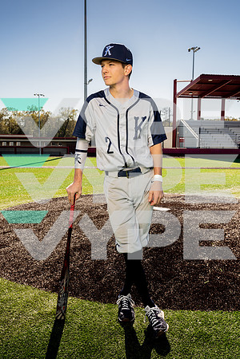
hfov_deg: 40.0
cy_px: 180
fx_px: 330
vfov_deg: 57.2
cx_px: 120
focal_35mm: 33
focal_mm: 33
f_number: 9
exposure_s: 1/250
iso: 250
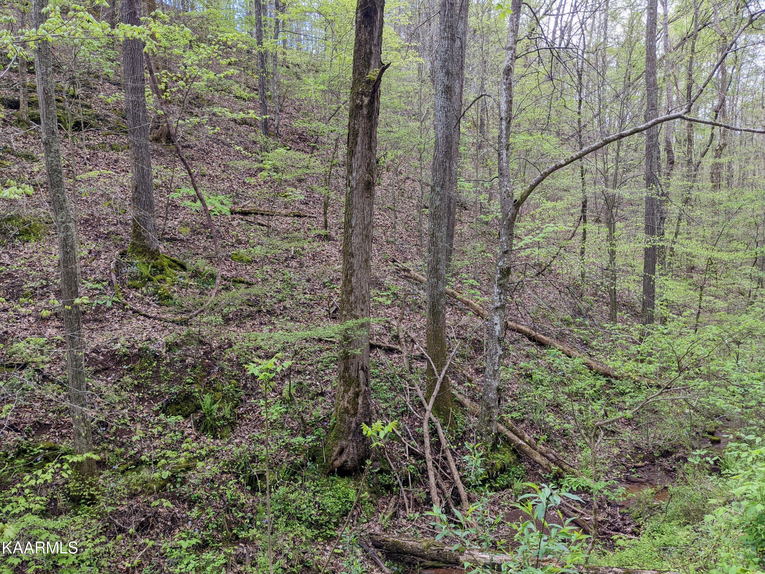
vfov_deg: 51.4
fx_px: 597
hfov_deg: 65.3
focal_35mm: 27
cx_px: 382
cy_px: 287
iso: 38
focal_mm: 4.38
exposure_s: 1/151
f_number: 1.73
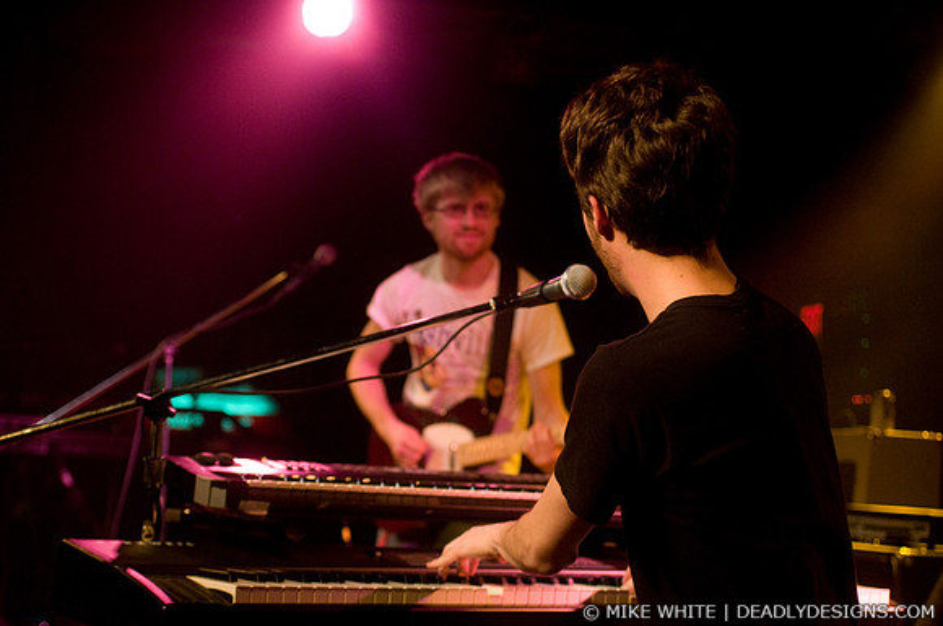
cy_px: 313
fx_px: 1726
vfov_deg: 20.6
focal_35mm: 66
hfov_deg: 30.6
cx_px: 472
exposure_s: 1/80
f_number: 2.8
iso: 1250
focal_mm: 44
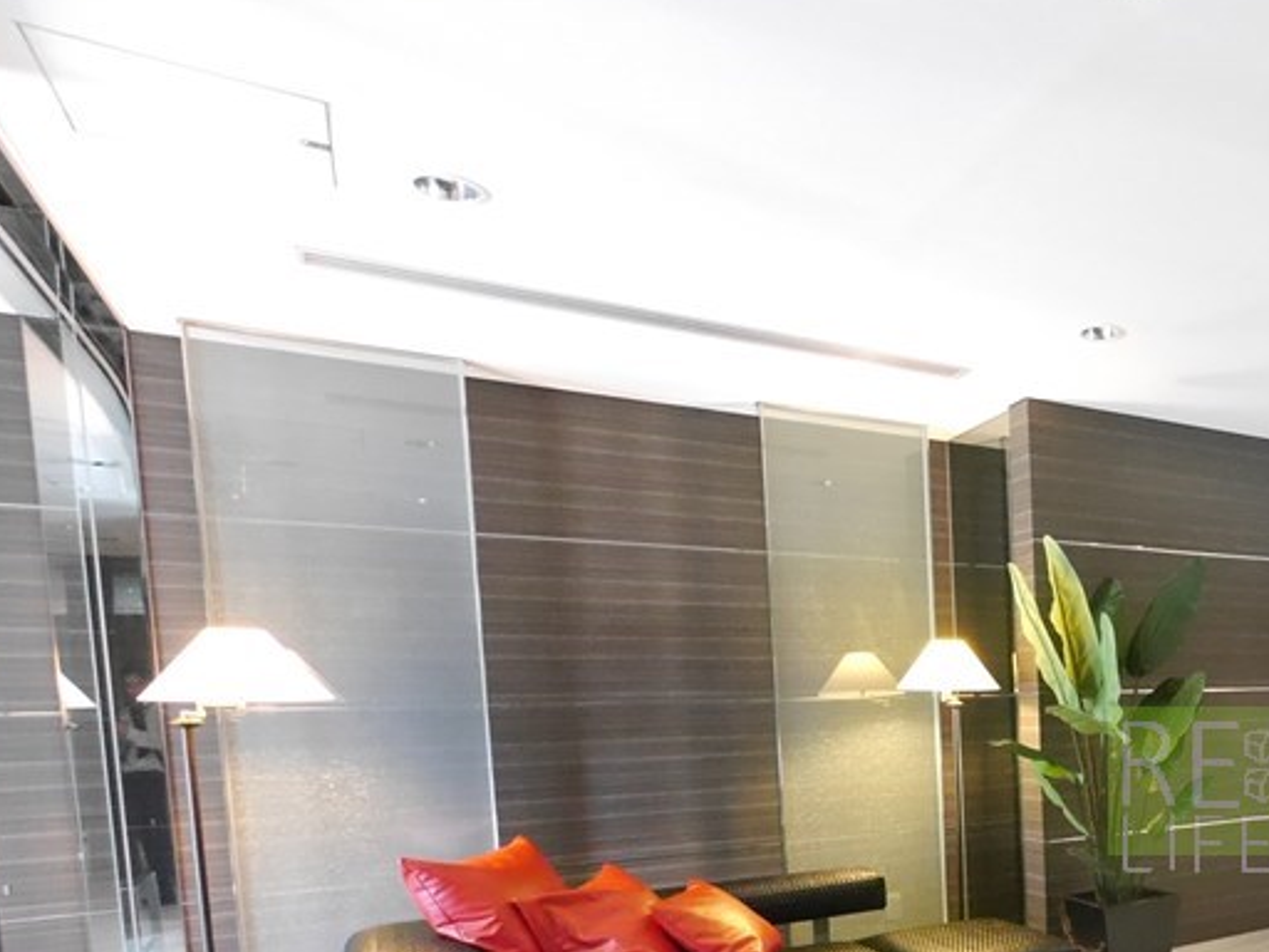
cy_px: 796
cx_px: 1197
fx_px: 1026
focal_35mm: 28
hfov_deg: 53.4
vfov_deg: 46.4
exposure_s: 1/25
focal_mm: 7
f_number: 4
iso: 3200
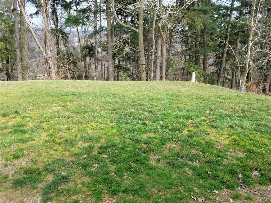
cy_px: 102
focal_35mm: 26
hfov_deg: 67.3
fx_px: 204
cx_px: 136
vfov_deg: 53.1
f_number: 1.7
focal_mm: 4.2
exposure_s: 1/674
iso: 50
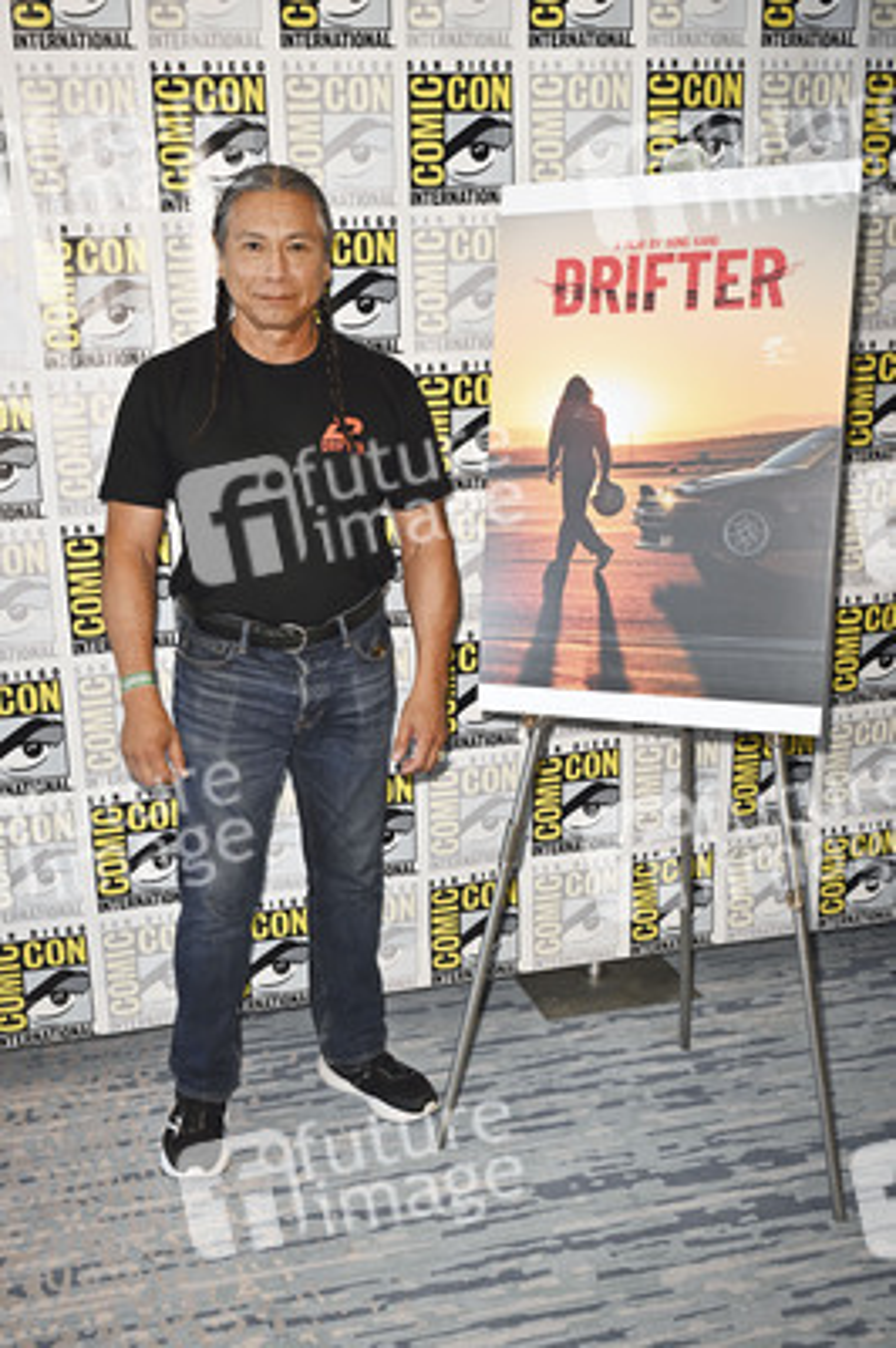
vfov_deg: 54.5
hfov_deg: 37.8
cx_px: 448
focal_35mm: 35
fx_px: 1309
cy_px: 674
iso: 1250
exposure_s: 1/250
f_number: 5
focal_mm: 35
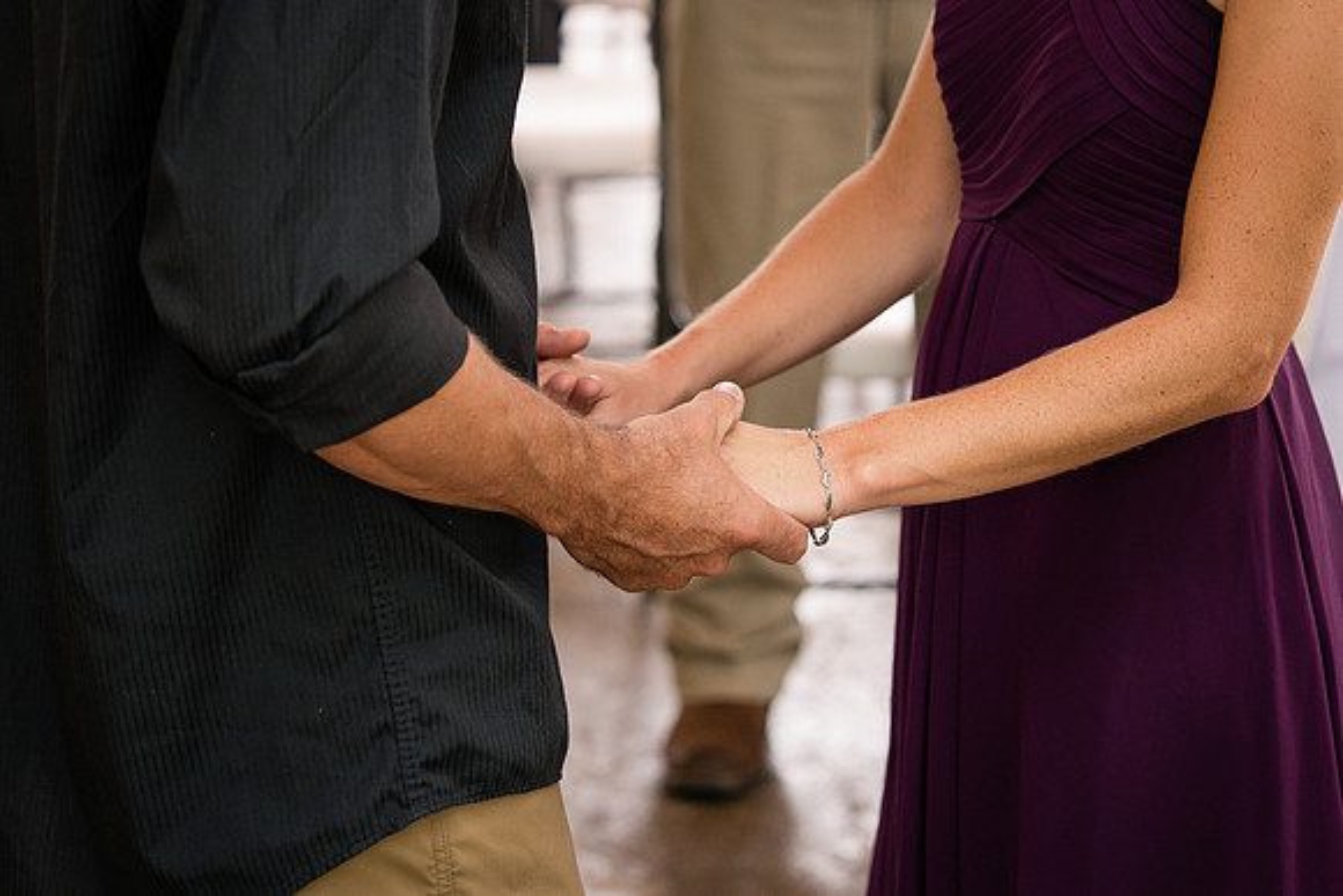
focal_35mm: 128
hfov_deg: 16.0
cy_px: 301
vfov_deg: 10.7
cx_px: 781
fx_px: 4784
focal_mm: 70
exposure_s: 1/320
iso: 400
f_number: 2.8
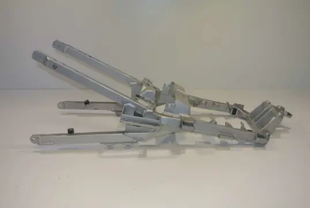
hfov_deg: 54.4
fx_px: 302
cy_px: 104
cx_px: 155
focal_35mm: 35
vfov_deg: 37.9
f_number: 4
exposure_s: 1/60
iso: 200
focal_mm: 13.1
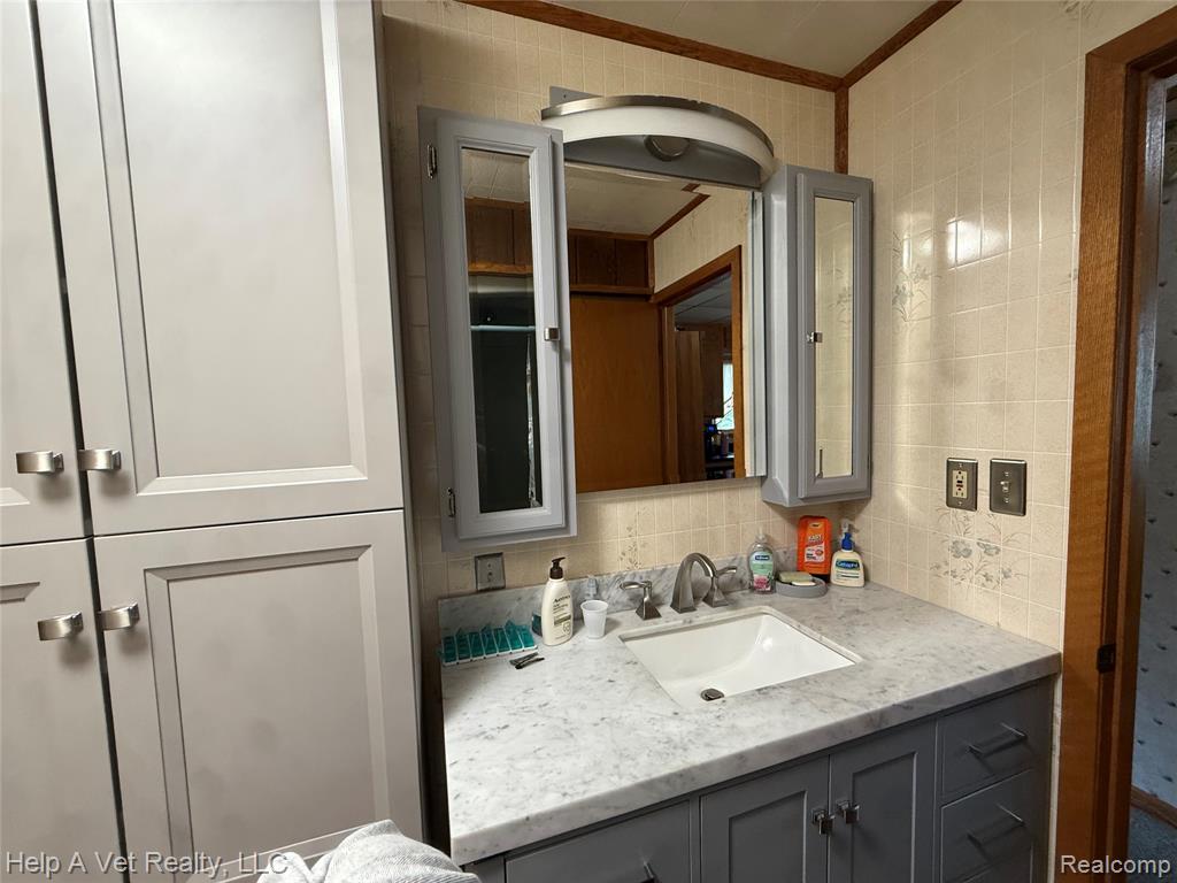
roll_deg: +1.3
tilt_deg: -3.0
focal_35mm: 14
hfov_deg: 102.1
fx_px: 476
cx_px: 588
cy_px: 442
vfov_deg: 85.7
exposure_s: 1/60
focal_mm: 2.22
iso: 400
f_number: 2.2
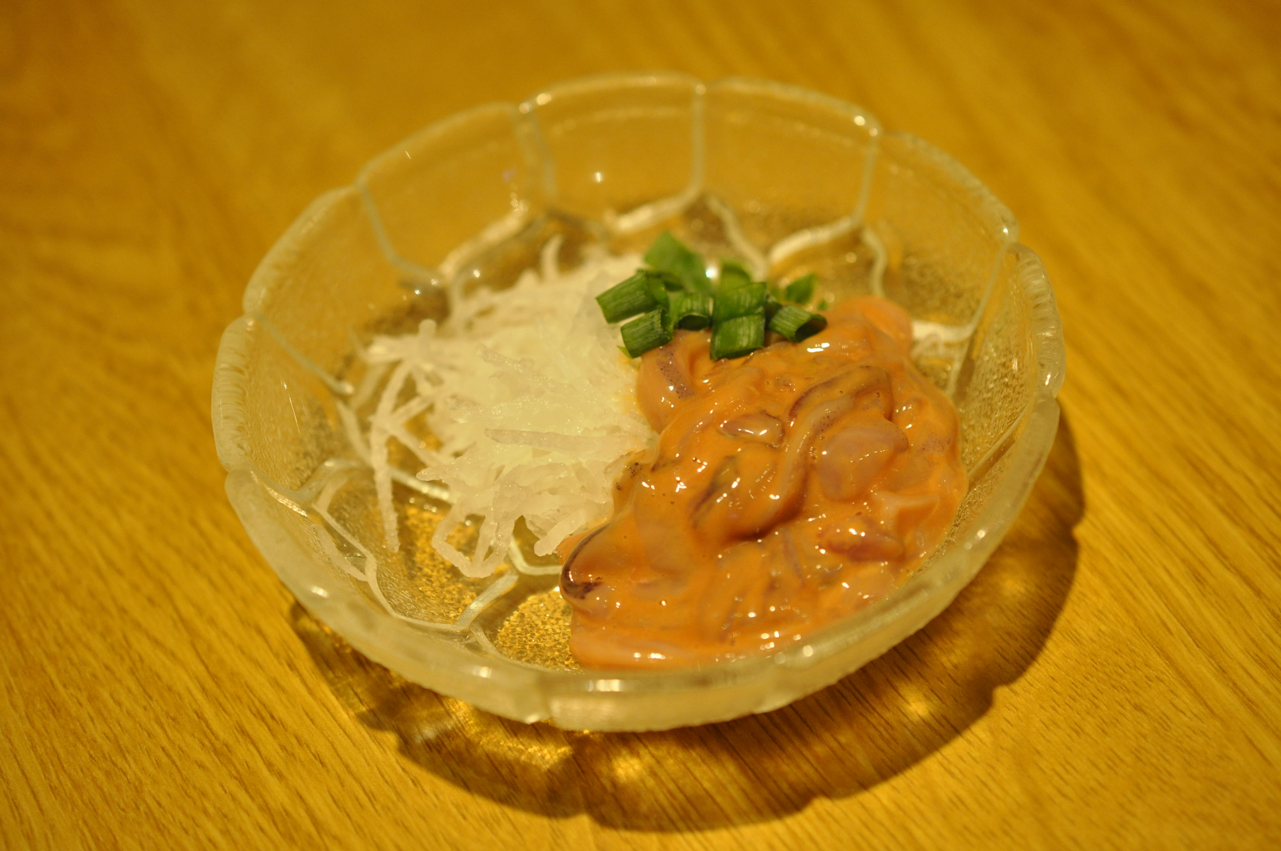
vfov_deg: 22.6
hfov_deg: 33.4
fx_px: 2132
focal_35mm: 60
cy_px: 426
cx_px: 640
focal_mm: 40
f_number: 4
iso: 800
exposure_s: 1/60
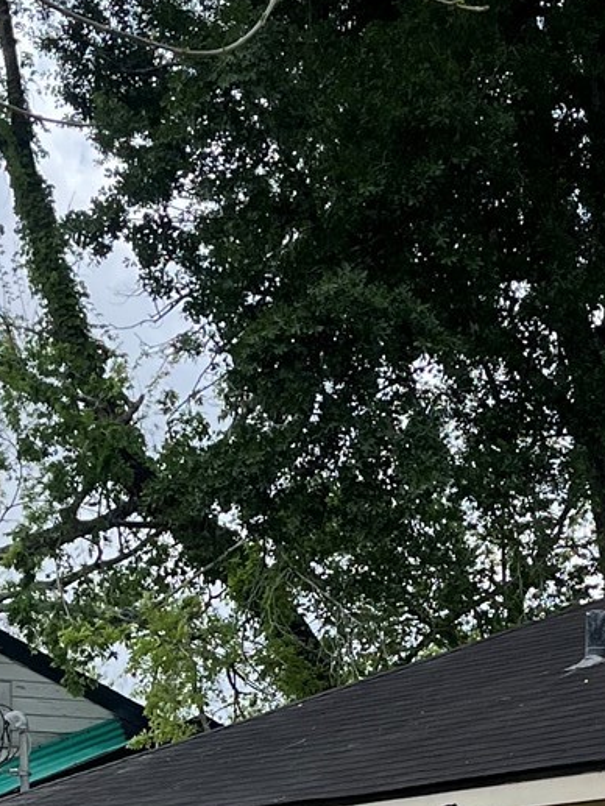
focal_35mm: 103
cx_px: 203
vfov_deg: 18.5
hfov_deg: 14.3
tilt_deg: +3.9
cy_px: 828
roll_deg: -0.7
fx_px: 2399
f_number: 1.6
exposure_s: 1/1992
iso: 50
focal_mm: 5.1
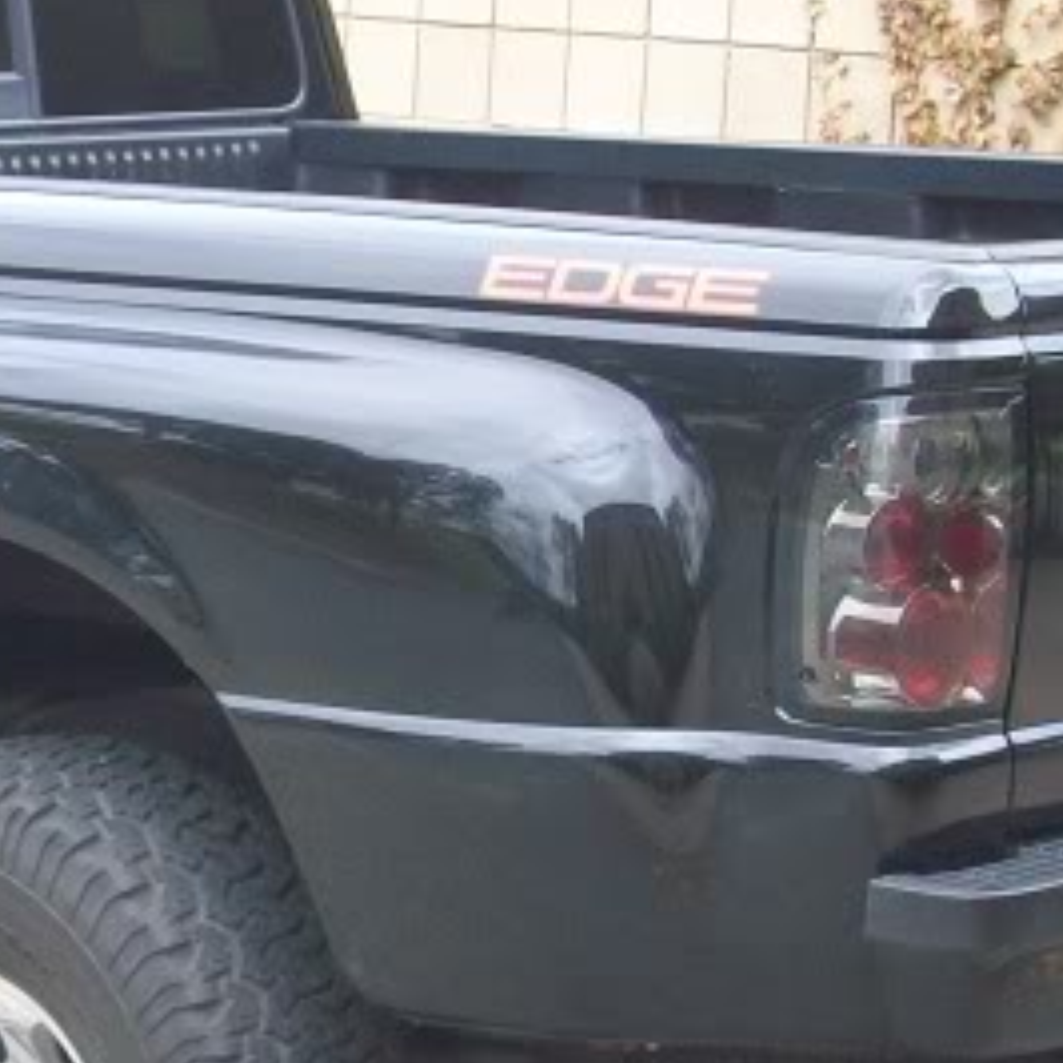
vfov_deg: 12.8
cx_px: -180
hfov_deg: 12.6
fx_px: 4725
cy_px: 655
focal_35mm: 136
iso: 64
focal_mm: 7.1
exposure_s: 1/125
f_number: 3.2
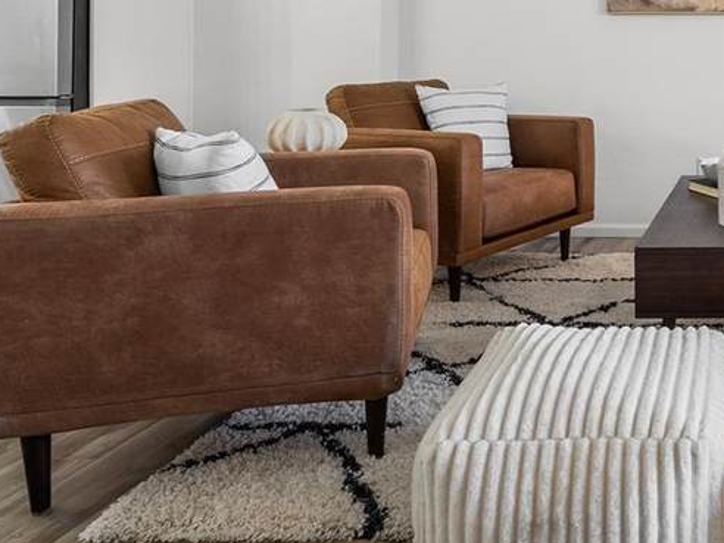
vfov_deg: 33.7
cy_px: 38
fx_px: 837
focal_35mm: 40
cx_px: 770
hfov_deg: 39.5
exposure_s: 1/100
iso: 200
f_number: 8
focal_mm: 16
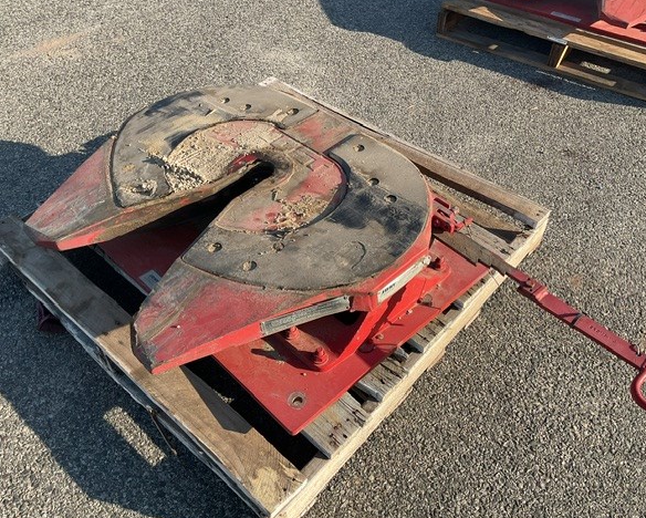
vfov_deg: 47.2
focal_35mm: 31
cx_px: 353
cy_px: 260
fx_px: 593
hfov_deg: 57.1
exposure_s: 1/666
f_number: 1.8
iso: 16
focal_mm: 3
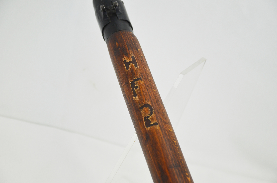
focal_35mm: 99
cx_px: 138
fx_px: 760
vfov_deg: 13.8
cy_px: 92
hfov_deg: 20.7
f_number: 5.3
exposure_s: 1/250
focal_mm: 66
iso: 500
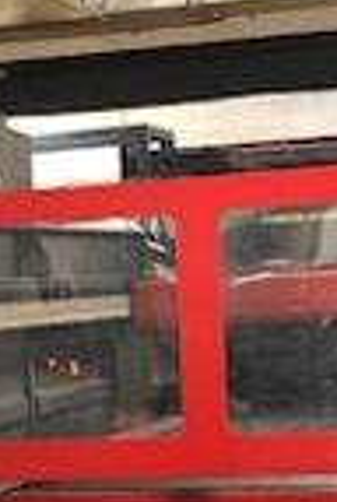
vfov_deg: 15.1
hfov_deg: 10.2
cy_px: 439
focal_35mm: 134
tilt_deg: -2.1
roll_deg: +2.8
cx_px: 44
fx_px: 1872
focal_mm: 4
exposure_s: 1/13
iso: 100
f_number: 1.8
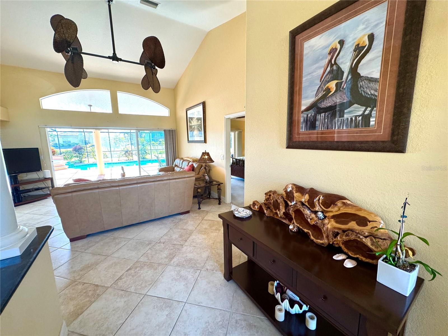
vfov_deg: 85.7
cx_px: 224
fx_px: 181
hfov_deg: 102.1
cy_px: 168
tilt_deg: -8.6
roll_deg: -0.7
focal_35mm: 14
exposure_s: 1/120
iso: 200
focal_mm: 2.22
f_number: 2.2
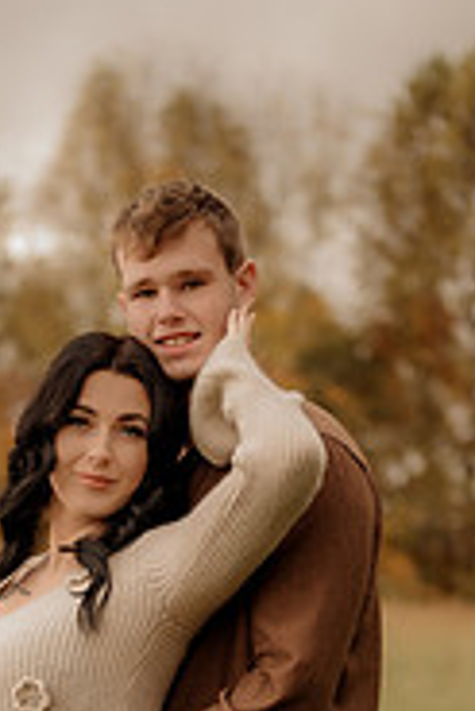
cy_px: 815
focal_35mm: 122
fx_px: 2410
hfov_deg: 11.2
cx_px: 153
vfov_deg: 16.2
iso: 200
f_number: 1.8
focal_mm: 50
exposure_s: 1/320
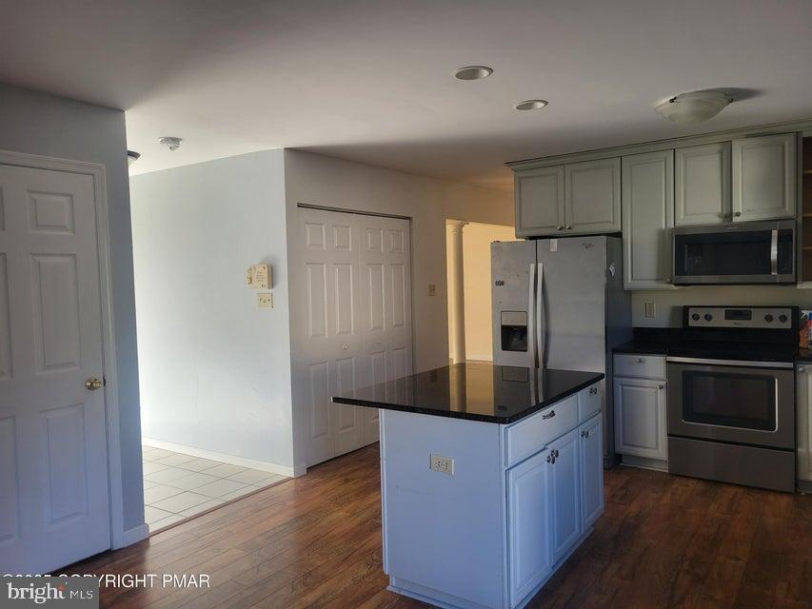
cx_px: 406
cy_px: 304
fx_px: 610
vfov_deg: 53.1
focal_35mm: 26
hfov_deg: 67.3
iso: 50
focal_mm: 5.4
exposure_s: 1/120
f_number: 1.8
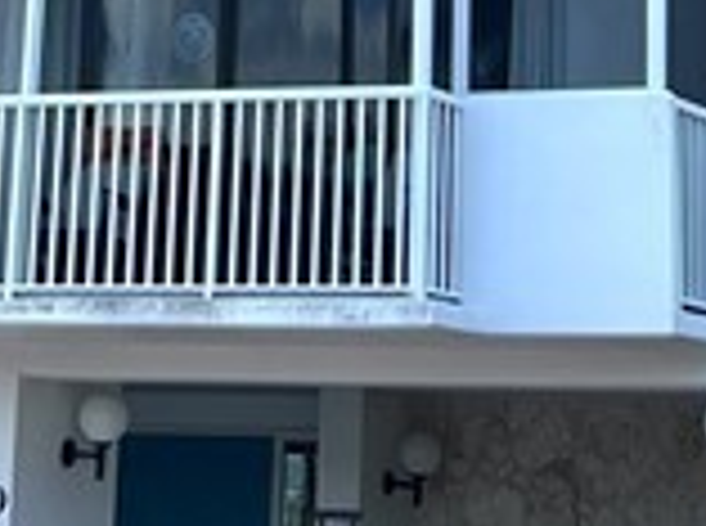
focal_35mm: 170
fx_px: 3459
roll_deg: -0.8
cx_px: 319
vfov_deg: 8.0
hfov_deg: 11.7
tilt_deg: +21.3
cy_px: -800
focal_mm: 5.7
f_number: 1.5
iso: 50
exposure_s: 1/1266
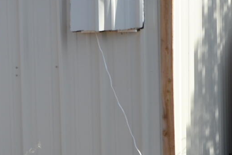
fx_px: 1128
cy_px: 113
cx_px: 79
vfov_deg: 7.8
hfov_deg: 11.7
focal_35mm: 175
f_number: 7.1
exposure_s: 1/200
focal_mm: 20
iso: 100
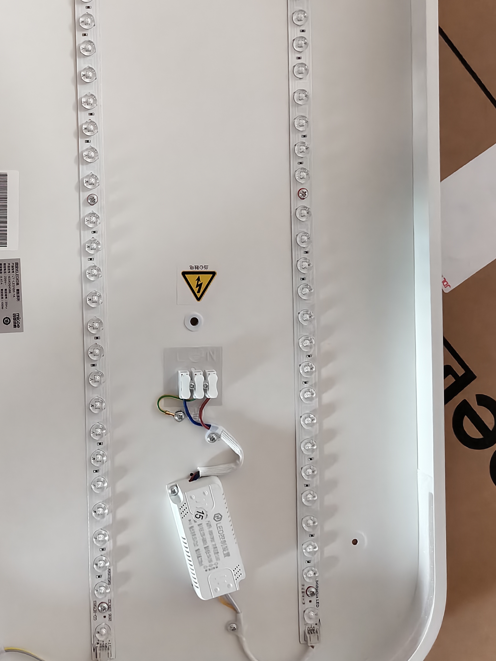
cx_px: 104
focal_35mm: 42
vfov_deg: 43.9
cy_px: 202
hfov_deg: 33.4
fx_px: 802
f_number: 1.88
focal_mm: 5.56
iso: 7456
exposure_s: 1/273
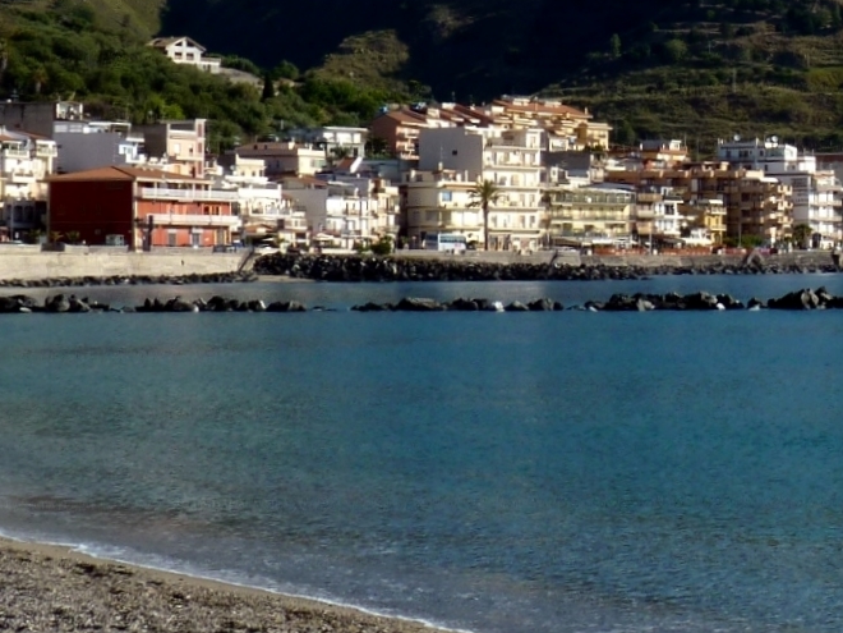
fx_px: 3044
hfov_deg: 15.0
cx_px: 1098
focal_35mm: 125
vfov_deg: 11.8
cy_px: 144
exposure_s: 1/400
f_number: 5.6
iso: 80
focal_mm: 7.8
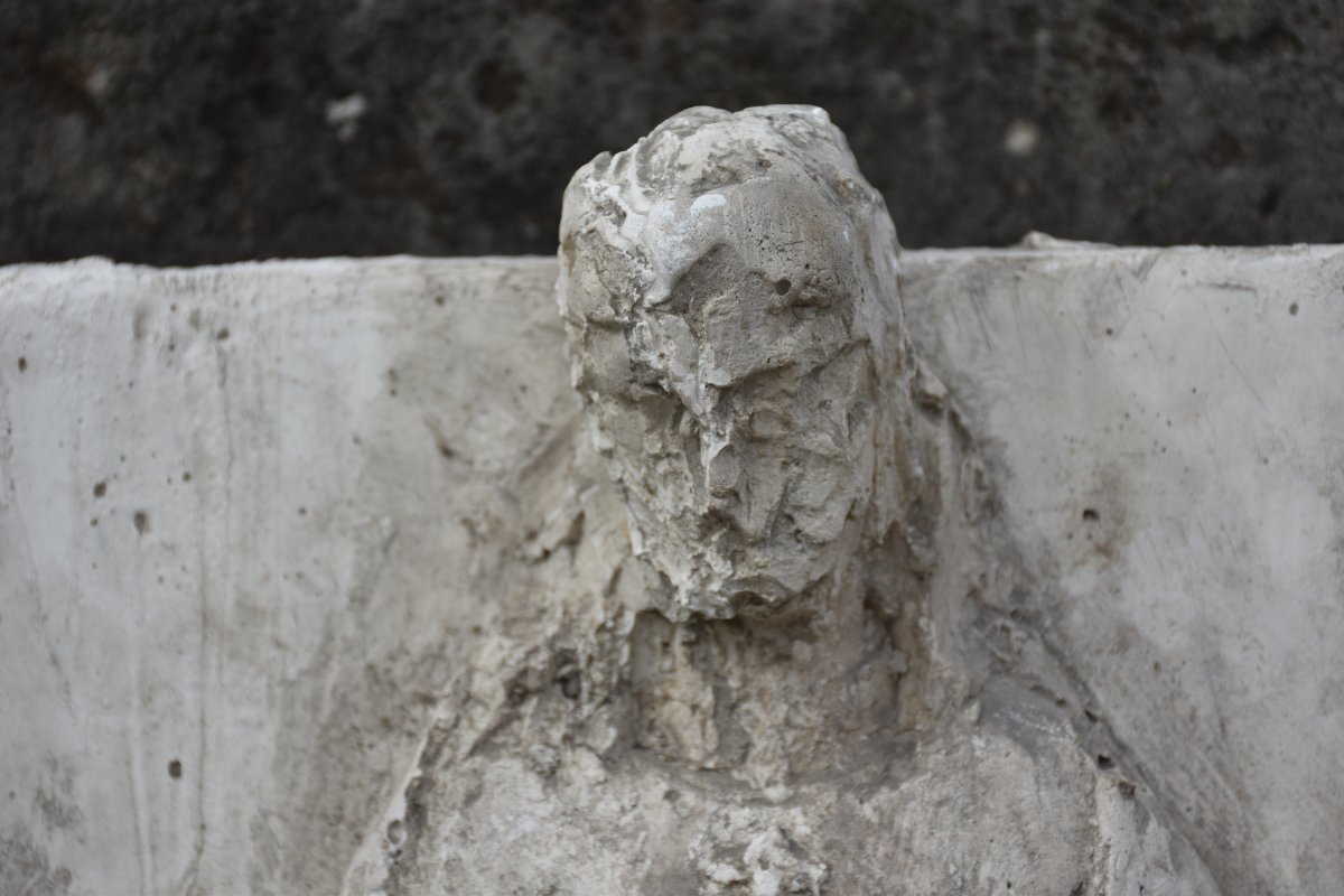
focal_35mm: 93
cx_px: 672
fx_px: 3472
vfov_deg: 14.7
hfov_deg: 21.9
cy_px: 448
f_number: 5.6
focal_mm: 62
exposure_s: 1/500
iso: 100
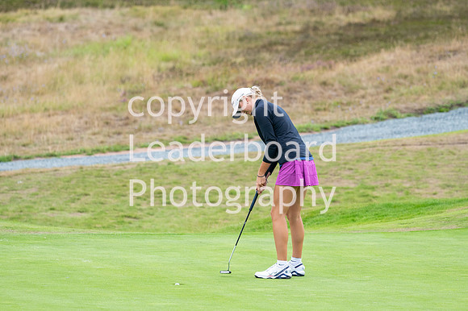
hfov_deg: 4.6
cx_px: 234
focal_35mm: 450
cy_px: 156
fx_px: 5846
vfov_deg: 3.1
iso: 400
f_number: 5
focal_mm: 300
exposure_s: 1/800
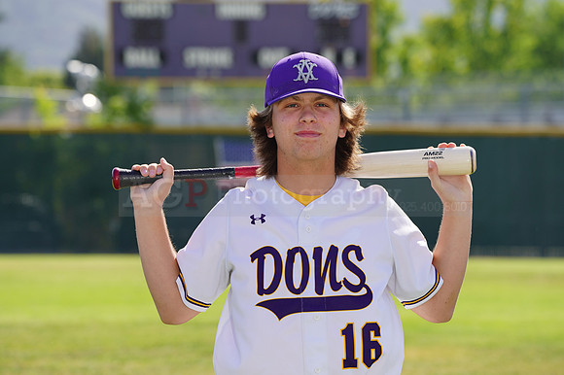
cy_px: 188
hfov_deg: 8.9
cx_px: 282
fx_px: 3632
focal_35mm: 232
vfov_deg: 5.9
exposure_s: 1/250
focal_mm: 232
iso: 100
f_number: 8
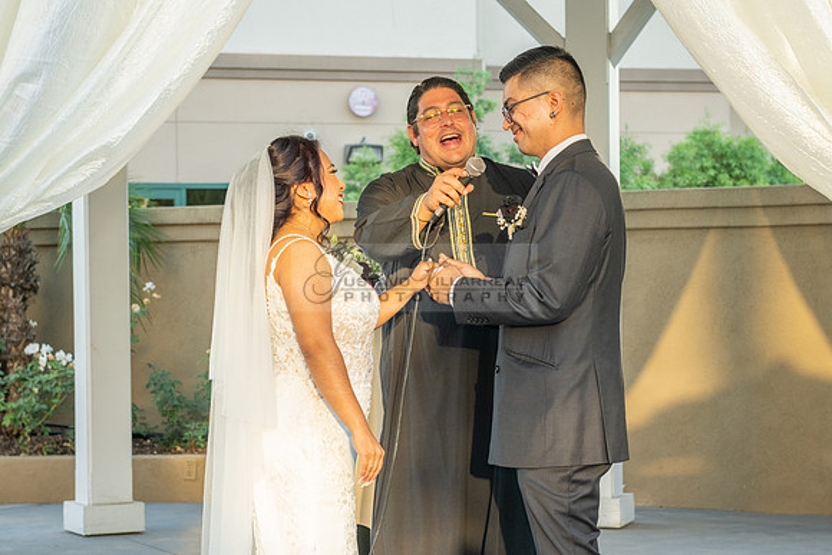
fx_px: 2184
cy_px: 303
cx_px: 430
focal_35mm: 94
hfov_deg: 21.6
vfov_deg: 14.5
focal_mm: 70
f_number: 6.3
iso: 500
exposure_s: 1/200
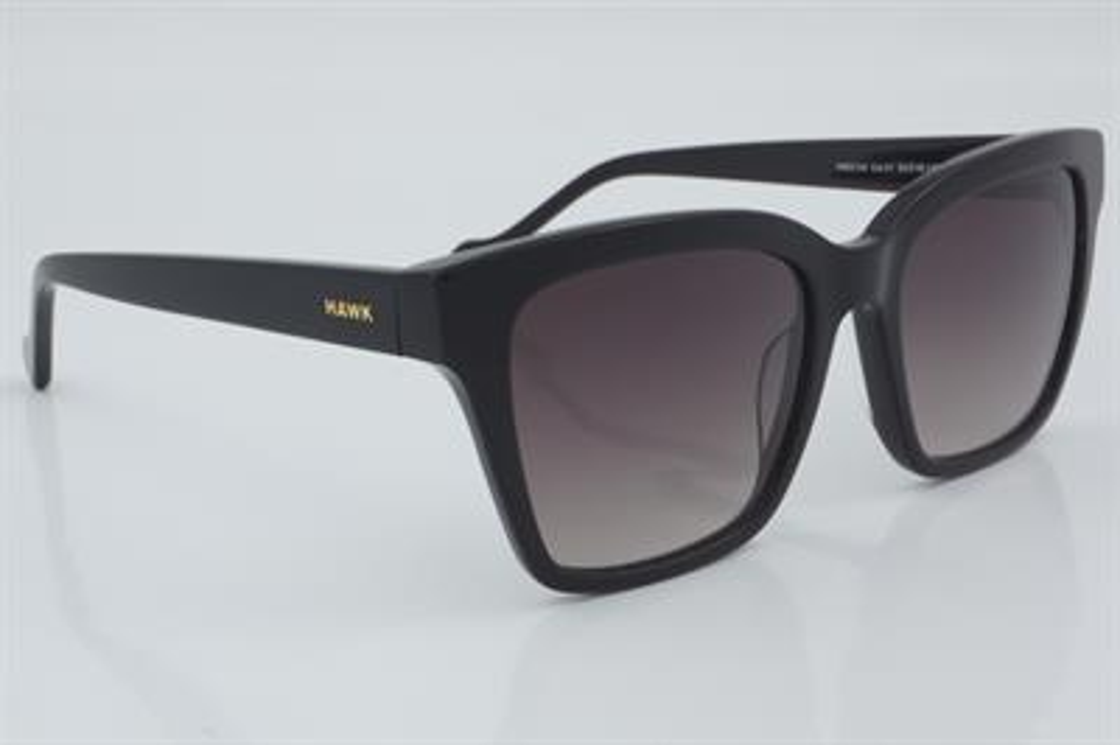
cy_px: 372
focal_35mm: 82
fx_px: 2564
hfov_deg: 24.6
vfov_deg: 16.5
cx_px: 560
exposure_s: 1/4
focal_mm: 55
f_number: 32
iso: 100
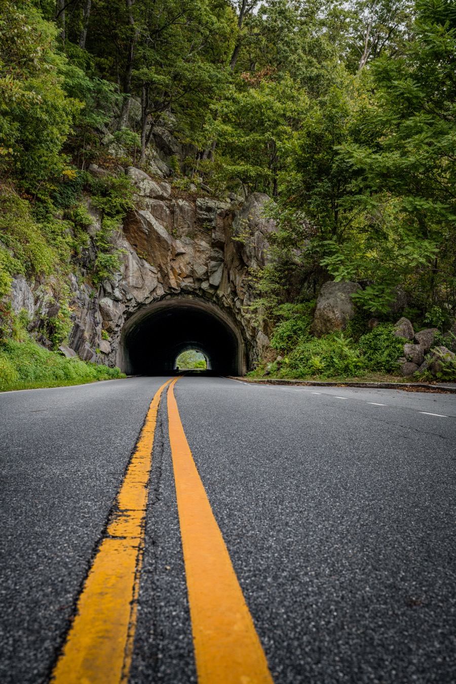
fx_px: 836
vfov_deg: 44.5
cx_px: 228
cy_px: 342
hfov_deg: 30.5
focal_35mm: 44
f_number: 8
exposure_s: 1/60
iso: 160
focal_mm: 44
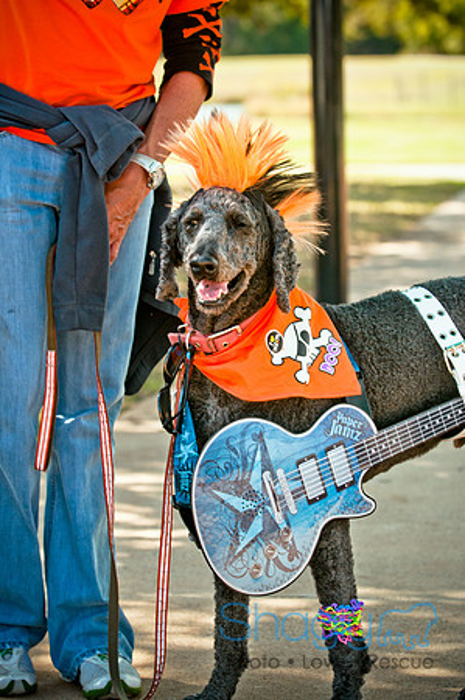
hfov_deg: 10.6
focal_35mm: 129
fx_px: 2505
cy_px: 350
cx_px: 232
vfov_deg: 15.9
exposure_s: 1/500
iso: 250
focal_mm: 86
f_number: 5
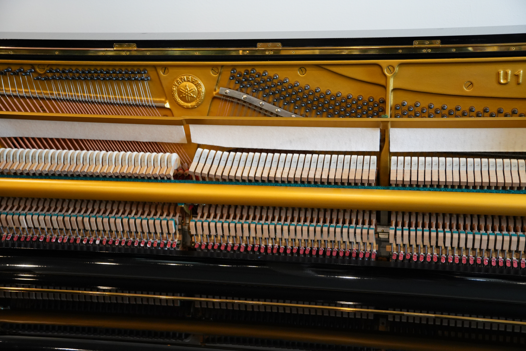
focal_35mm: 46
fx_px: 679
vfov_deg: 28.9
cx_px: 263
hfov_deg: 42.3
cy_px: 176
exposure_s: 1/160
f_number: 2.8
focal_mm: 31
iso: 1600
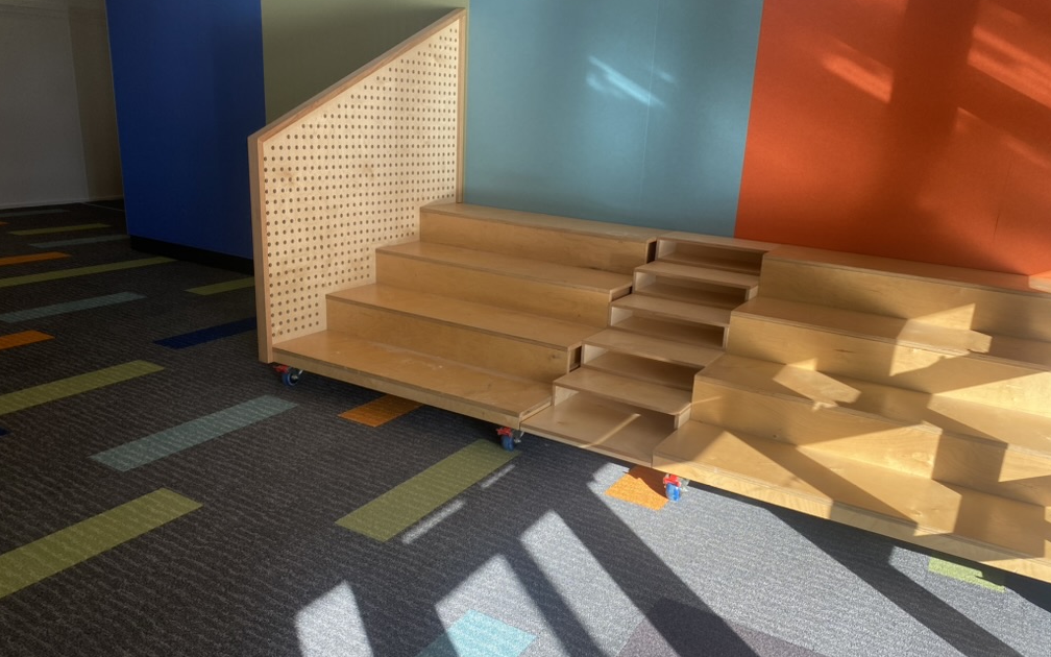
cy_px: 343
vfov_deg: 44.5
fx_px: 802
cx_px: 531
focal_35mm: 28
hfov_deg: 66.5
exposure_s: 1/239
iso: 32
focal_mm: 4.25
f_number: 1.8
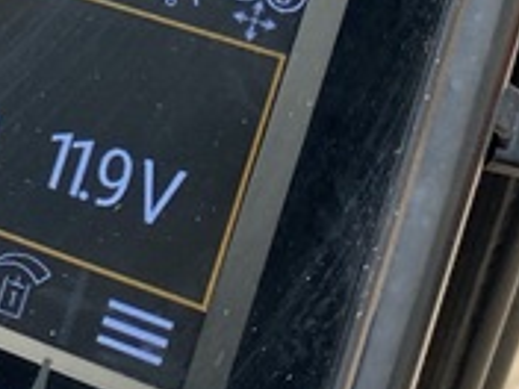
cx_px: -230
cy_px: -192
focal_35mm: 118
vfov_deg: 12.0
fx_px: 1769
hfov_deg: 15.5
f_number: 1.8
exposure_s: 1/352
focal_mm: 4.25
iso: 32
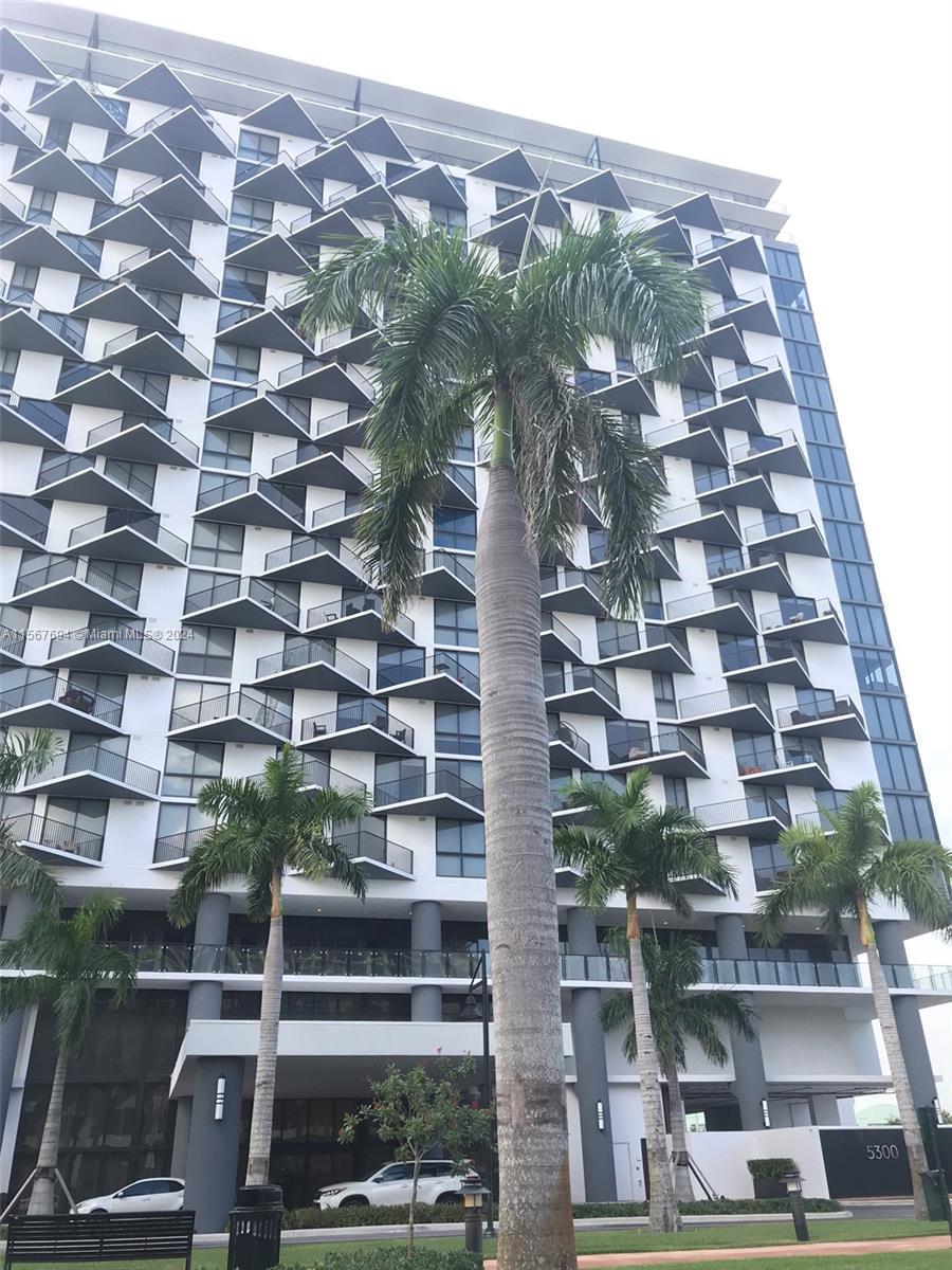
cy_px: 635
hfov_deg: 49.7
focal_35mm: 28
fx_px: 1027
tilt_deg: +29.6
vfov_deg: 63.4
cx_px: 476
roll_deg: +1.3
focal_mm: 3.99
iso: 25
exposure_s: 1/120
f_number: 1.8
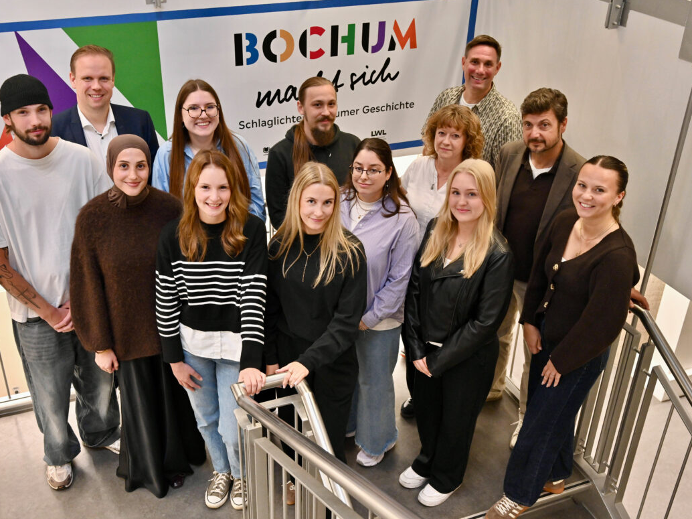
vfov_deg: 38.1
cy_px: 259
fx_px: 750
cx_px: 317
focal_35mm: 38
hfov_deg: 49.5
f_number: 6.3
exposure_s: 1/50
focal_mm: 34.5
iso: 1100
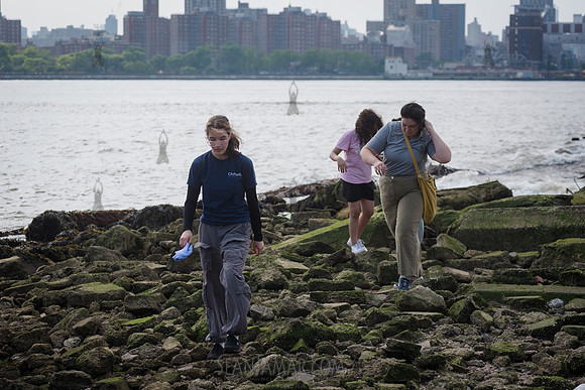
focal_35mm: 88
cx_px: 285
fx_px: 1433
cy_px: 214
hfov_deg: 23.1
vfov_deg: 15.5
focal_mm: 80
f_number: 4
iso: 320
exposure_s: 1/1600
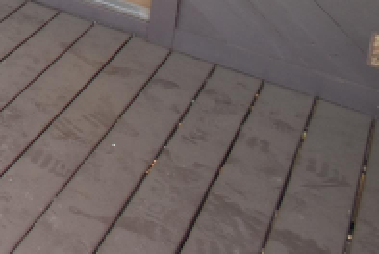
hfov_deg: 21.8
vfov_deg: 18.8
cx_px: -304
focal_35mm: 57
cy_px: -196
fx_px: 601
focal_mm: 10
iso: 400
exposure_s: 1/60
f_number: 5.6
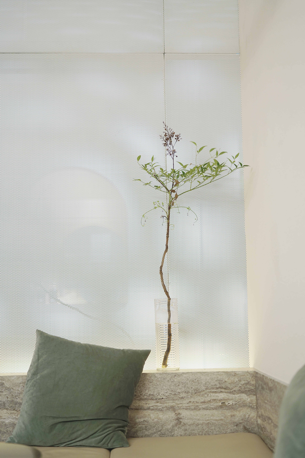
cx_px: 152
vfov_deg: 39.6
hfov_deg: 27.0
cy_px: 229
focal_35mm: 50
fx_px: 635
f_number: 1.6
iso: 640
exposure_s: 1/200
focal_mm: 50
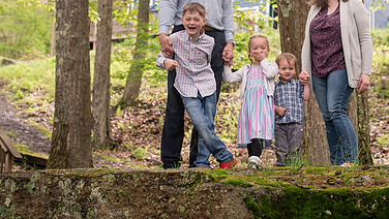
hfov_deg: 18.9
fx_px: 1166
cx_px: 248
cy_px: 22
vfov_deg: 10.7
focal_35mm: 113
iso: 640
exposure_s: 1/400
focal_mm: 70
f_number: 5
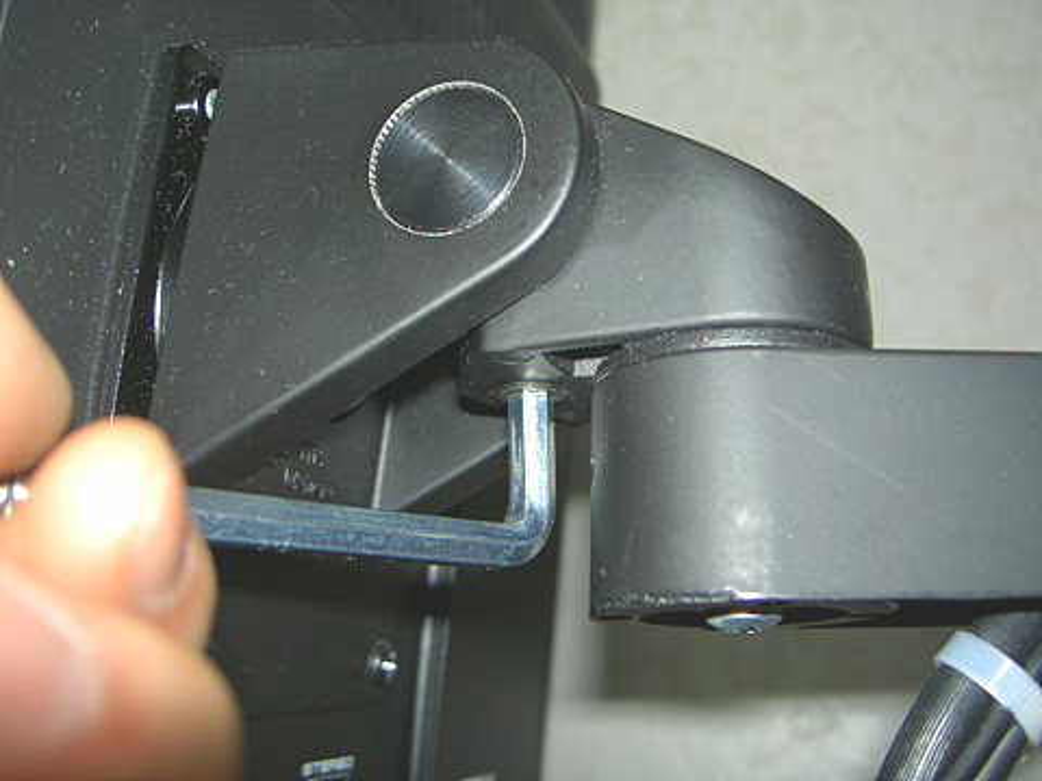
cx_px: 521
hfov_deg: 47.9
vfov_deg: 36.8
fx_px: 1174
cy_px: 390
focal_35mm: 39
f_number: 2.8
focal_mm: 8
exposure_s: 1/60
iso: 50
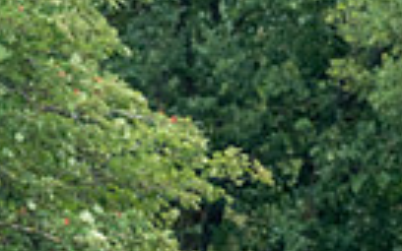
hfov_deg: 1.1
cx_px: -322
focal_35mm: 1959
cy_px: 496
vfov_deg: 0.7
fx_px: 21462
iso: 400
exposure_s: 1/800
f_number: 5
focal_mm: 300
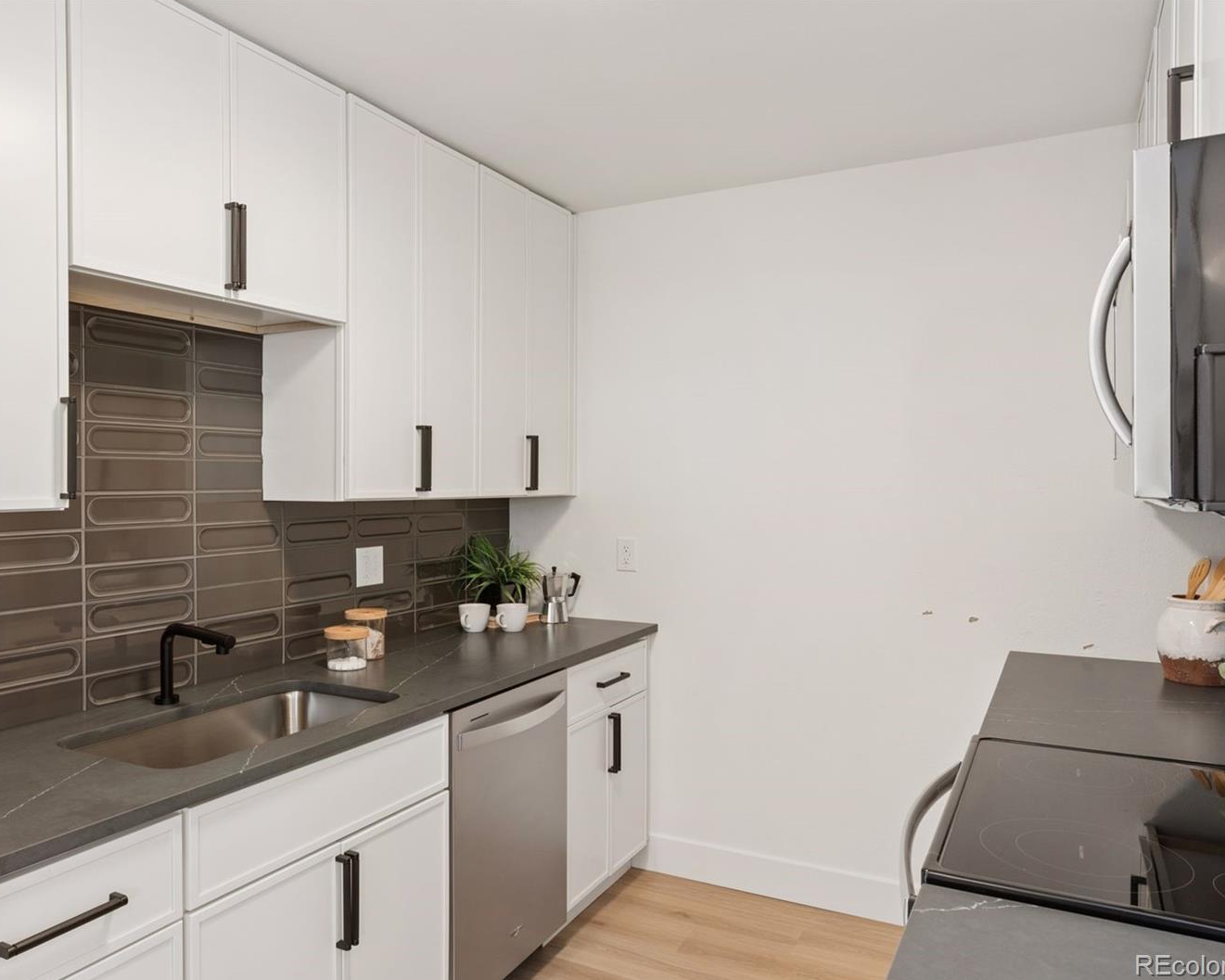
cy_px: 490
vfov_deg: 56.8
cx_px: 543
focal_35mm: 25
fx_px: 906
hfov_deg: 67.9
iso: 400
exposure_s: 1/8
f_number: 9
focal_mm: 22
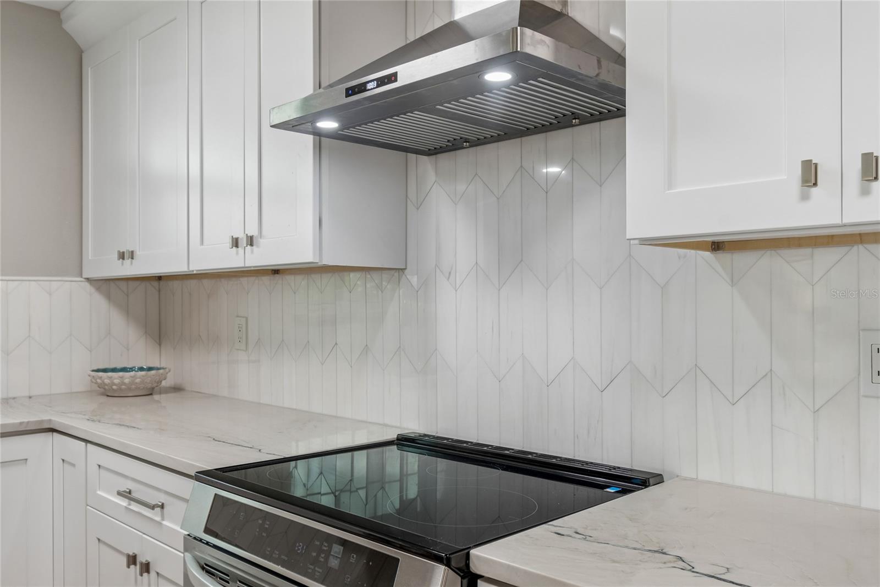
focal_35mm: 30
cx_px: 440
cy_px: 294
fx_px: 733
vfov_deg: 43.6
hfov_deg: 61.9
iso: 100
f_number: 7.1
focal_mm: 20
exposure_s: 1/5
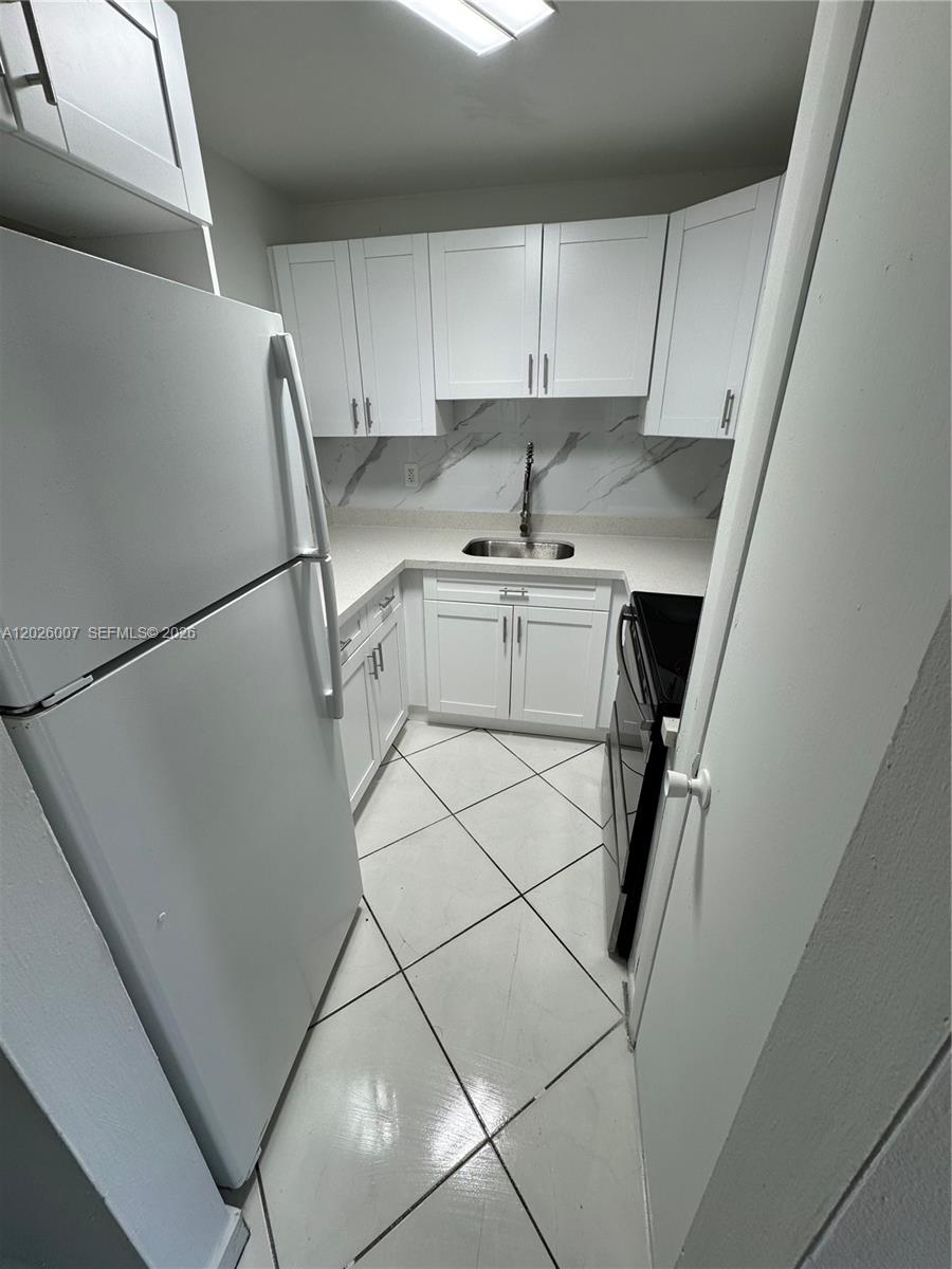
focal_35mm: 14
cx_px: 476
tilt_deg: -24.3
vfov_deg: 102.1
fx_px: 513
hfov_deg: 85.7
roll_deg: -0.3
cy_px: 634
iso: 40
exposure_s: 1/211
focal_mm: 2.22
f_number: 2.2
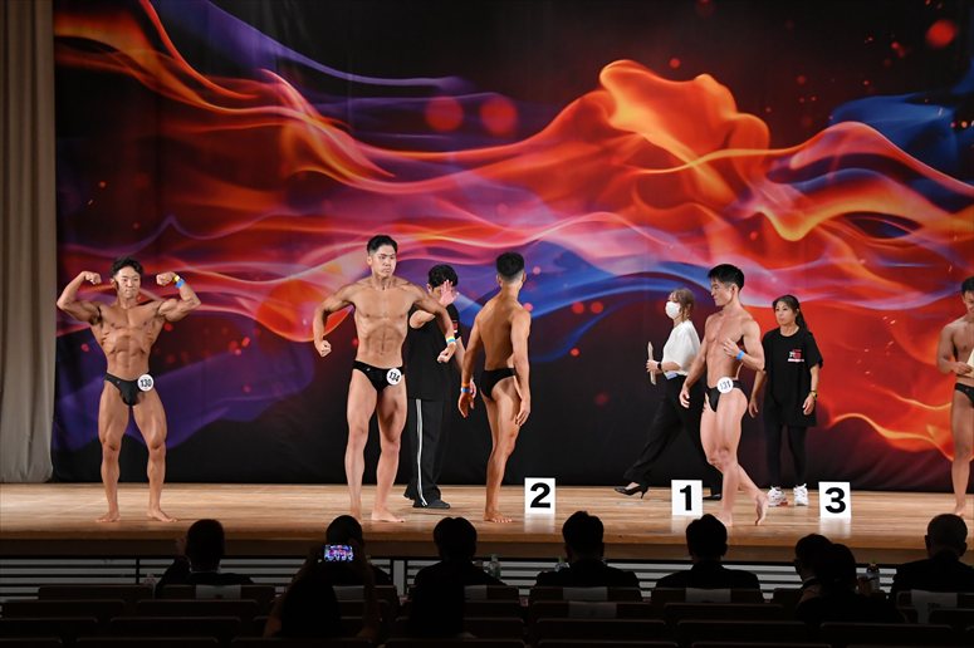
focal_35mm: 105
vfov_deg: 13.0
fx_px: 2839
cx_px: 487
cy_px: 324
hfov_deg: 19.5
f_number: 5.6
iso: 3200
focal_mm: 70
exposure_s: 1/400
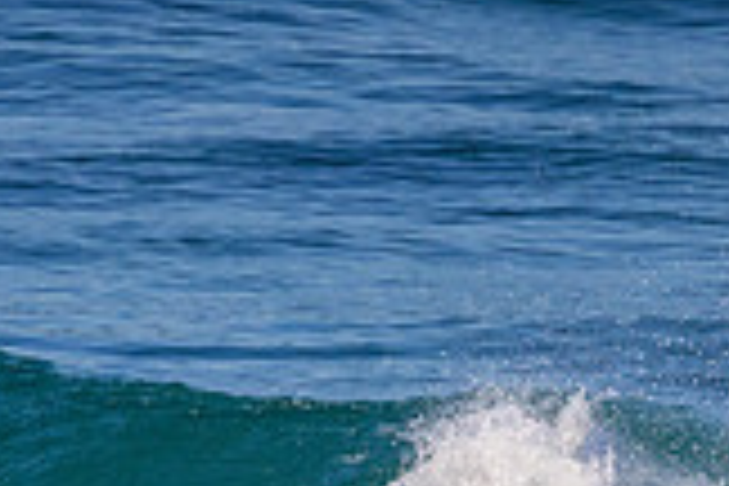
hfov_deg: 0.9
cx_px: 306
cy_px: 803
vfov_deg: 0.6
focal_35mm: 2328
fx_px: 47138
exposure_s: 1/2000
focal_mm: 650
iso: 1800
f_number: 11
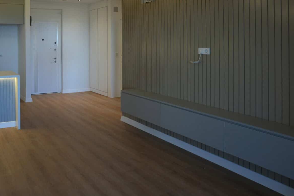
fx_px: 245
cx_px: 55
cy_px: 46
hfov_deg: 57.0
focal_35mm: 30
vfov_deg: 42.1
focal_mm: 17
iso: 800
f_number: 4
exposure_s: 1/160
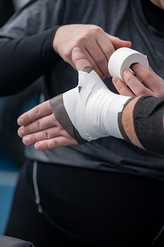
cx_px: 82
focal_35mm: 140
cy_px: 124
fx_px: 957
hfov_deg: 9.8
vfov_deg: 14.7
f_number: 4
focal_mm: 140
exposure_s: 1/1600
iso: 250
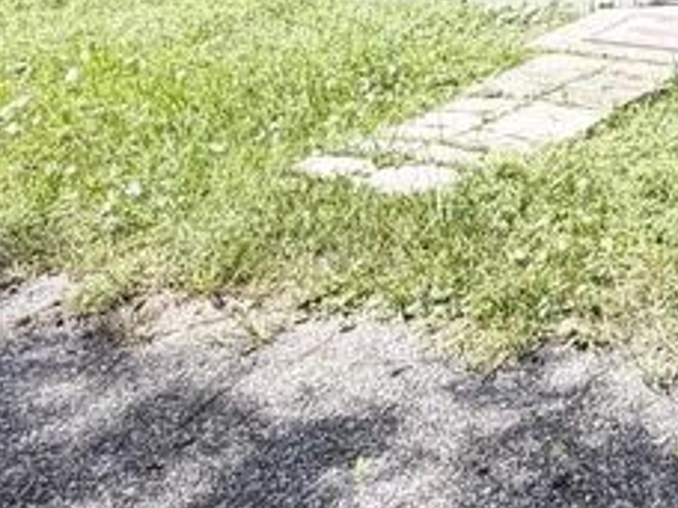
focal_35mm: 63
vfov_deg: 20.1
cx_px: 853
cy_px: -255
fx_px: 1234
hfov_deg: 26.6
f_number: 2.2
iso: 32
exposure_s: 1/770
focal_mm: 2.22
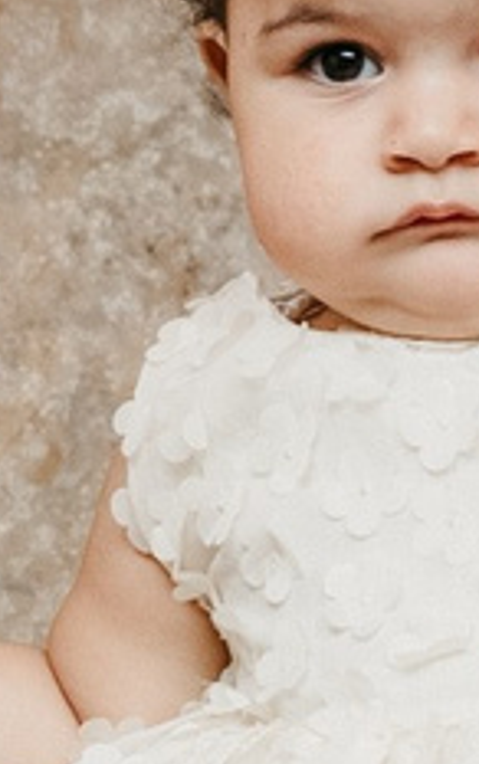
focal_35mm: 350
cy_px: 402
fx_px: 7297
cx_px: 135
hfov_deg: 3.8
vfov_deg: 6.0
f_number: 4
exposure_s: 1/160
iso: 250
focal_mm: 30
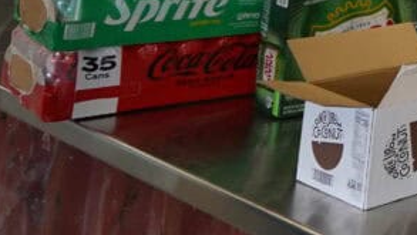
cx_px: 871
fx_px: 973
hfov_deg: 16.8
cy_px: -265
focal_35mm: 88
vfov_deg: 12.0
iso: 400
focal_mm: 16
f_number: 4
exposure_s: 1/160
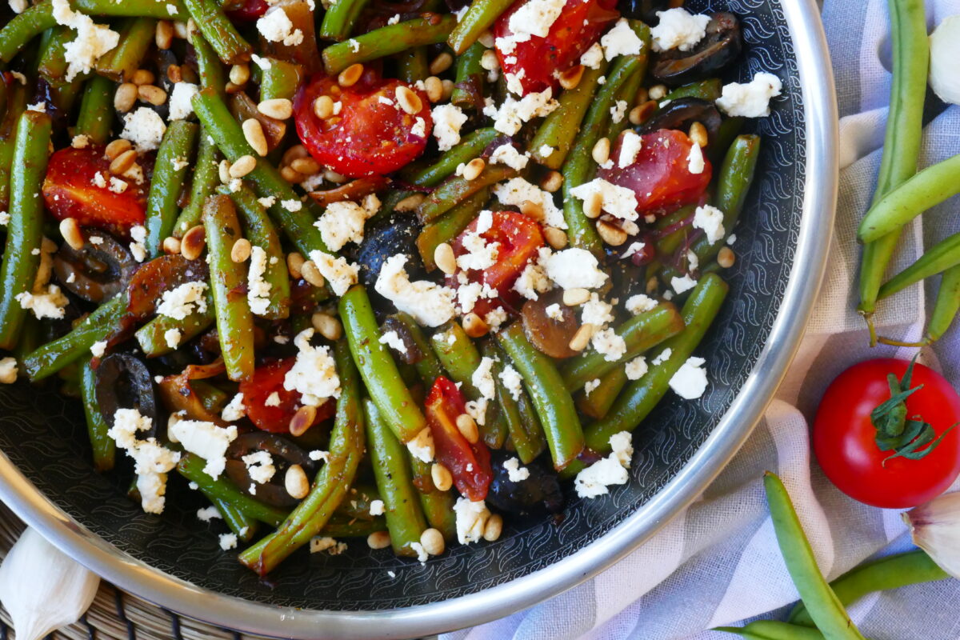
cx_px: 480
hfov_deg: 48.5
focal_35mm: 40
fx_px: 1067
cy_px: 320
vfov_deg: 33.4
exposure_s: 1/80
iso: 1250
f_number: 8
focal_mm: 14.6
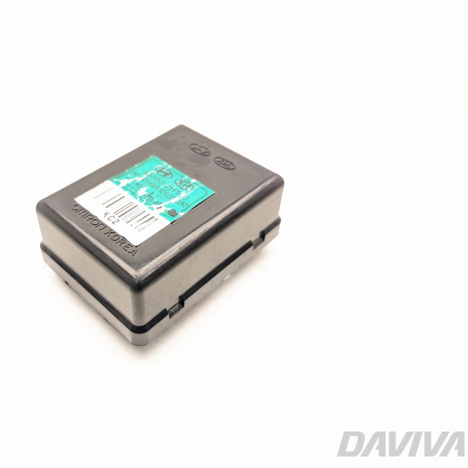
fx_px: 444
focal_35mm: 29
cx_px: 160
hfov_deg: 54.6
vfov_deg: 55.6
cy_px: 232
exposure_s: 1/90
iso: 69
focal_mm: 6.9
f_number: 1.68
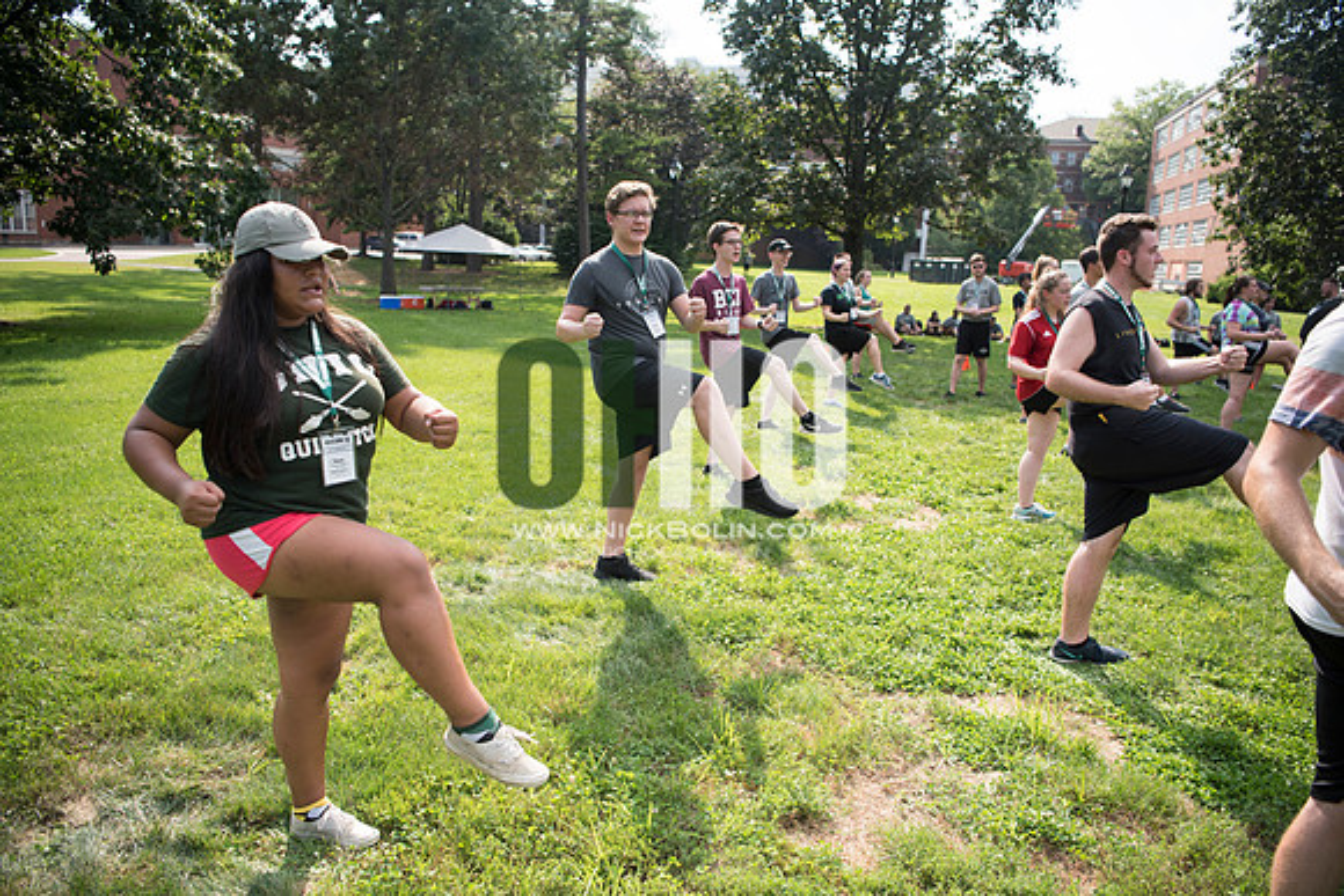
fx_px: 896
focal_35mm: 24
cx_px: 672
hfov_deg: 73.7
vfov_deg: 53.2
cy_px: 448
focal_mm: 24
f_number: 2.8
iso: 200
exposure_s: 1/2000
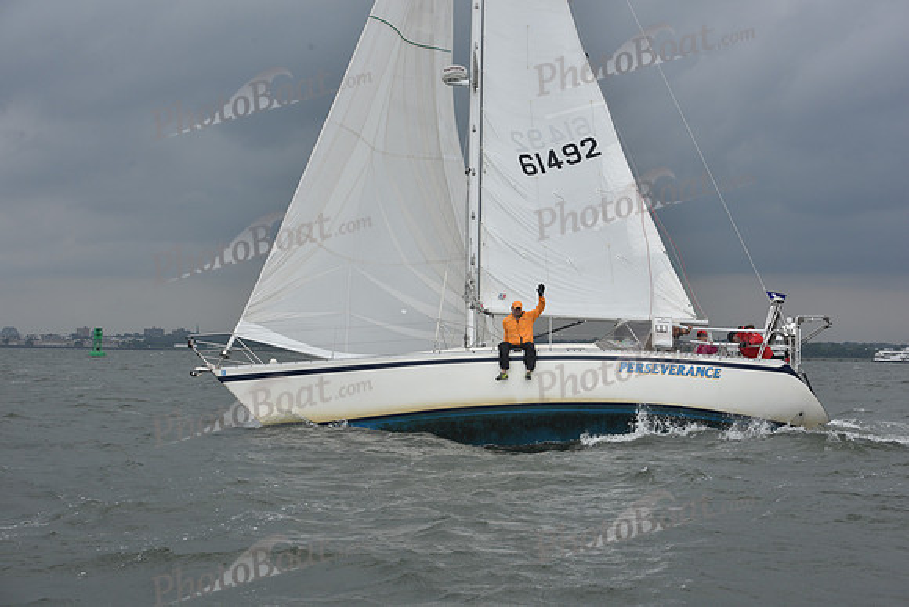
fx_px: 1768
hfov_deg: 28.8
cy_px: 304
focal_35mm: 70
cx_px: 454
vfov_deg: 19.5
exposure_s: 1/640
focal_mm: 70
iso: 250
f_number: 10
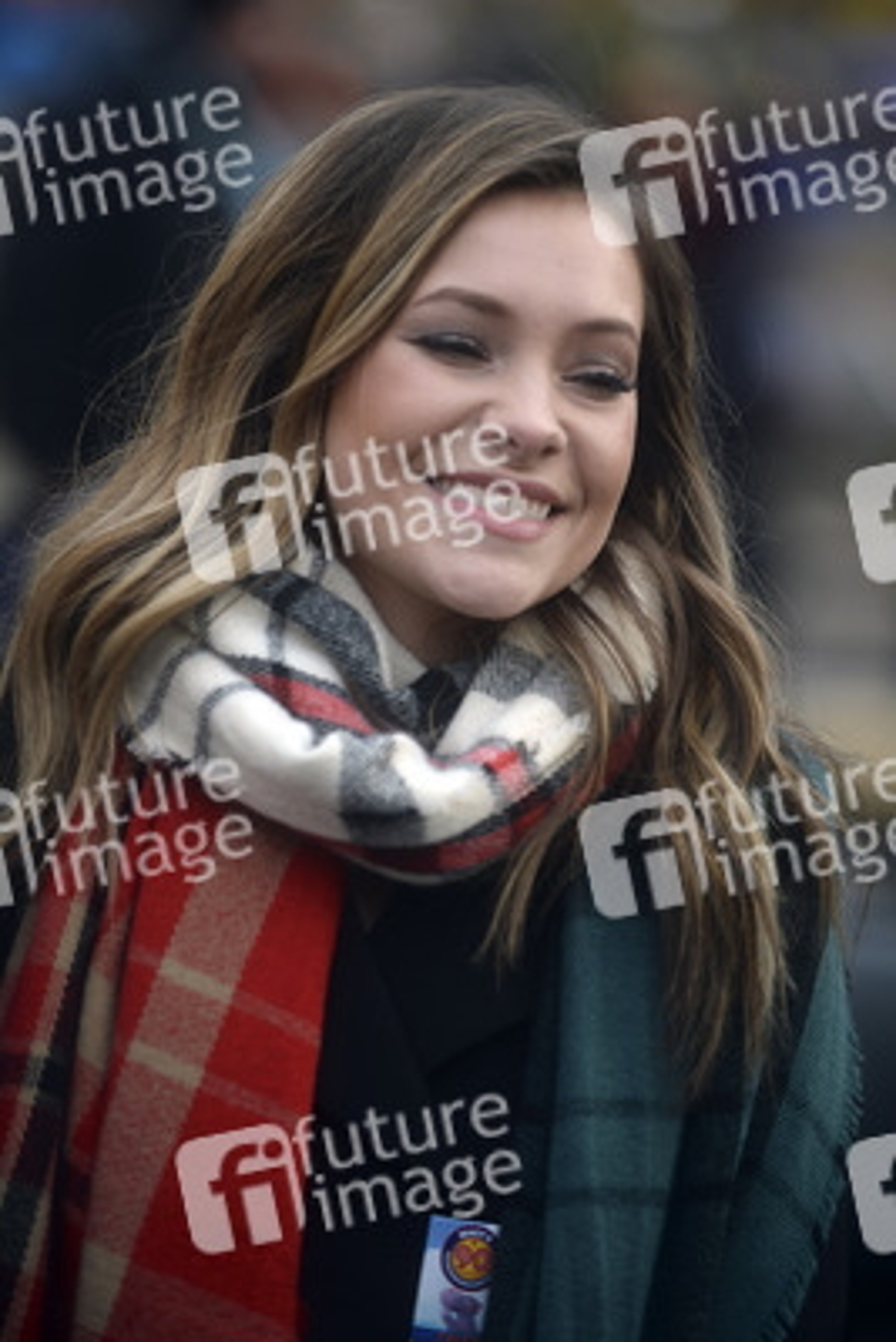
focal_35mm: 175
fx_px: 6527
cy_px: 671
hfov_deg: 7.9
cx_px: 448
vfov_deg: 11.7
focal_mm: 175
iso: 500
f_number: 2.8
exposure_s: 1/2000
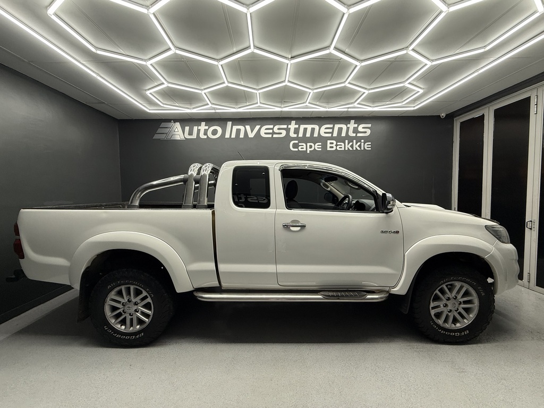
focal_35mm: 14
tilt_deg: -2.6
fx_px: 220
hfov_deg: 102.1
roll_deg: +0.8
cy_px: 204
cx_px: 272
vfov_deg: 85.7
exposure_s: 1/100
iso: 100
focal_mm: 2.22
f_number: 2.2
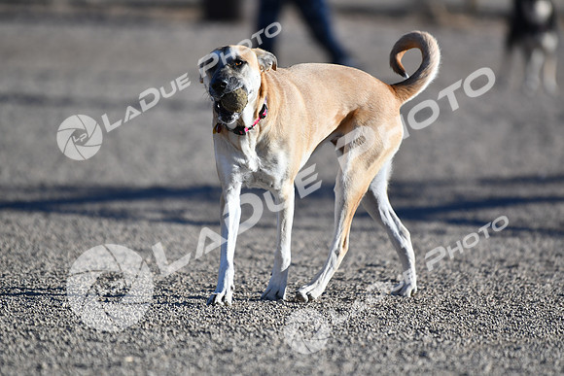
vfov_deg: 4.6
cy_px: 188
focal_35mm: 300
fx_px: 4701
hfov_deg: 6.9
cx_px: 282
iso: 200
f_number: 2.8
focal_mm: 200
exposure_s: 1/4000
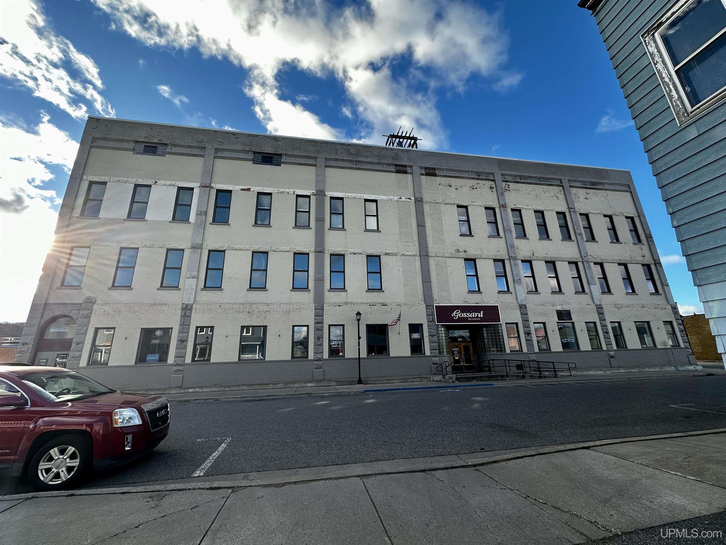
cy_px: 272
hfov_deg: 102.1
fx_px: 294
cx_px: 363
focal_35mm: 14
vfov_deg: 85.7
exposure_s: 1/442
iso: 40
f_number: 2.2
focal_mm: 2.22
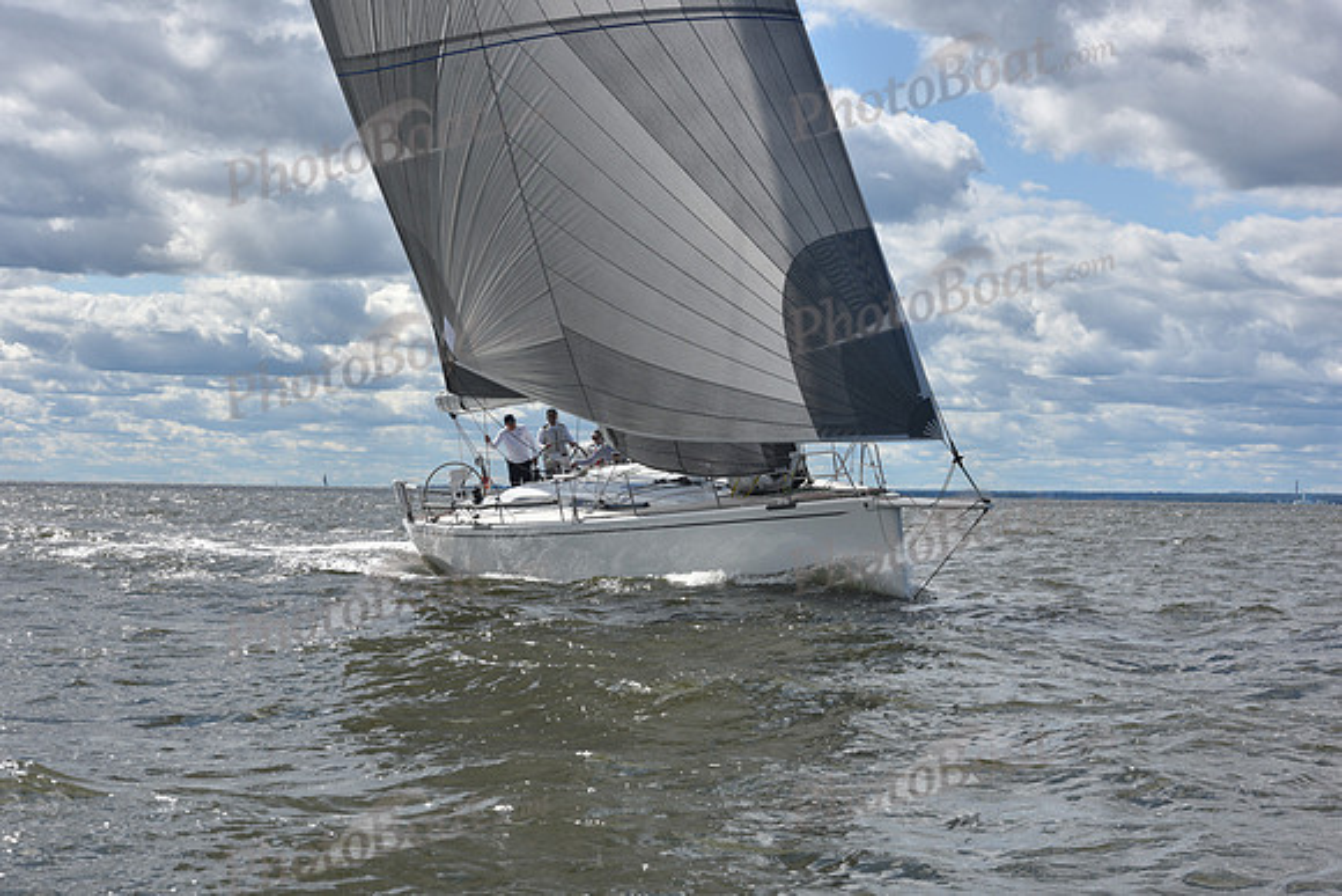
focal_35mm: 70
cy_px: 448
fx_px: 2610
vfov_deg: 19.5
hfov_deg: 28.8
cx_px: 671
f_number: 9
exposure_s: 1/1000
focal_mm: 70
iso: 250
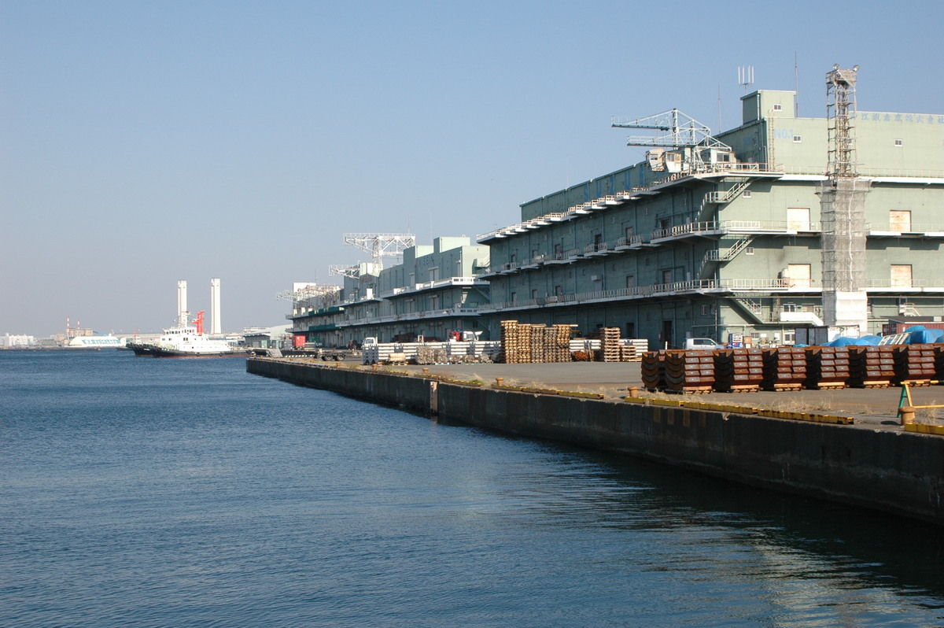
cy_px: 314
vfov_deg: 25.7
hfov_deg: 37.9
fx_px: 1376
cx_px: 472
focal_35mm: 52
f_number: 9
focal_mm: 35
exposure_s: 1/320
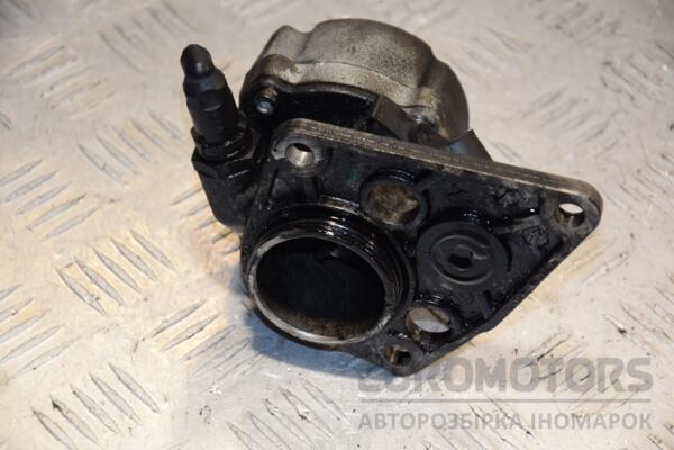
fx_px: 2583
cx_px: 337
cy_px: 225
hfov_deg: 14.9
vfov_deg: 9.9
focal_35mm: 138
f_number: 5.6
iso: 800
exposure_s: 1/160
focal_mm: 92
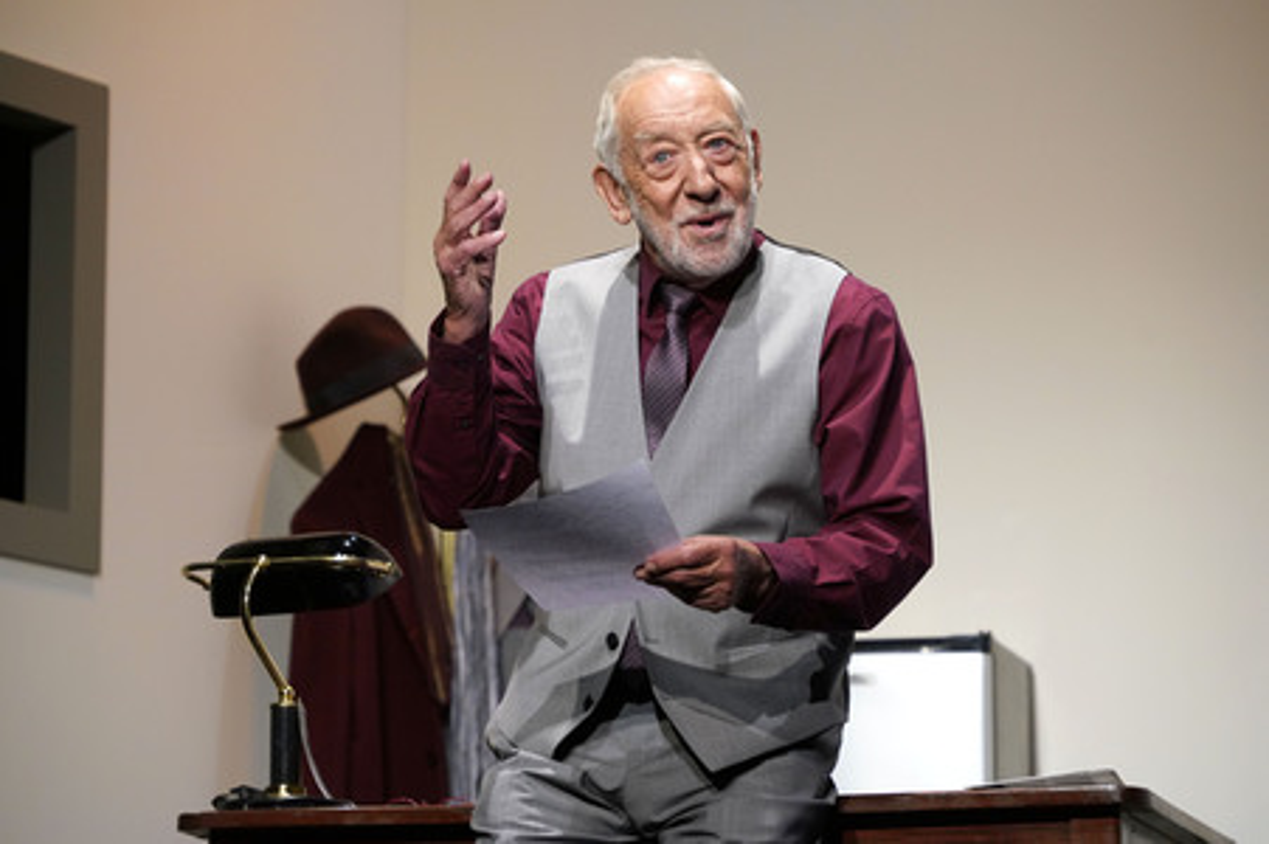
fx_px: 5037
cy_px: 422
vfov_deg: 9.6
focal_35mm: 143
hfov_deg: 14.4
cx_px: 634
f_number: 5.6
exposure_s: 1/320
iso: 3200
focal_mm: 143
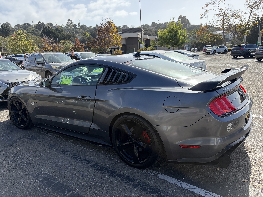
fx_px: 198
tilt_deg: -12.6
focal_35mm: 26
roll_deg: +4.0
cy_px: 98
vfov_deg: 53.1
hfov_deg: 67.3
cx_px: 132
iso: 64
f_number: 1.6
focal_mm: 5.96
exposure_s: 1/3448
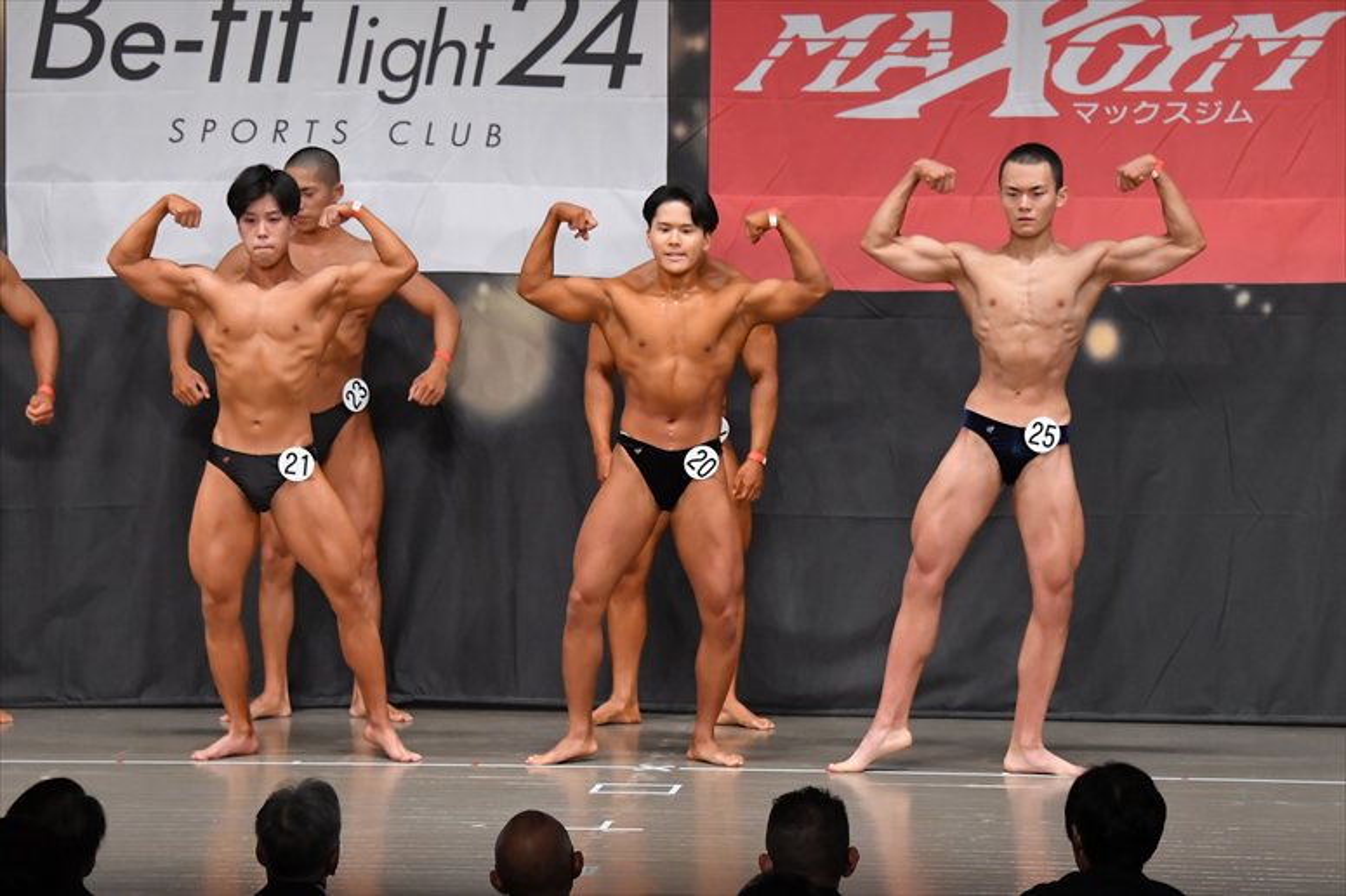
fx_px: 6503
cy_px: 448
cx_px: 673
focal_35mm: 174
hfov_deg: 11.8
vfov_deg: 7.9
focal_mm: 116
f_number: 5.6
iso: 5000
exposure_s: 1/400
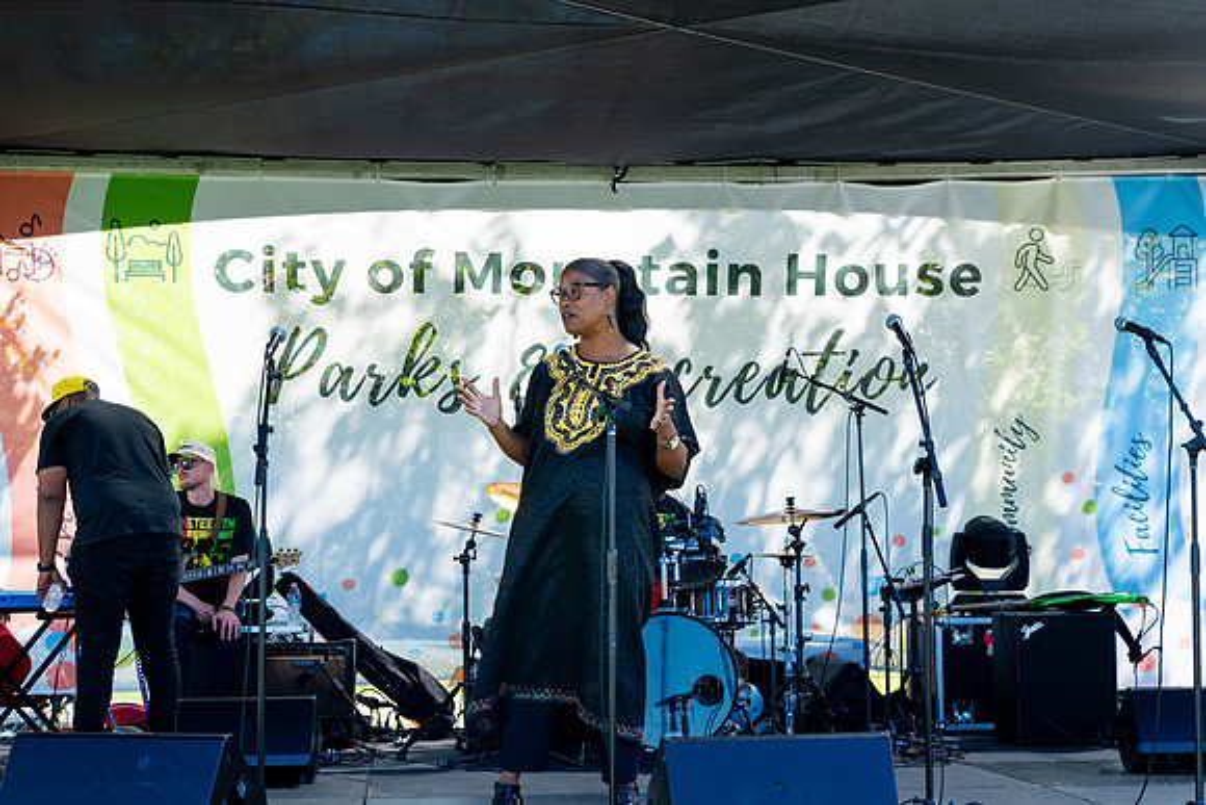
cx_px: 603
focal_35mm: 70
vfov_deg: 19.5
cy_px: 402
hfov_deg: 28.8
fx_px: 2345
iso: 320
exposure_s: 1/1000
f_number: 5.6
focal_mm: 70
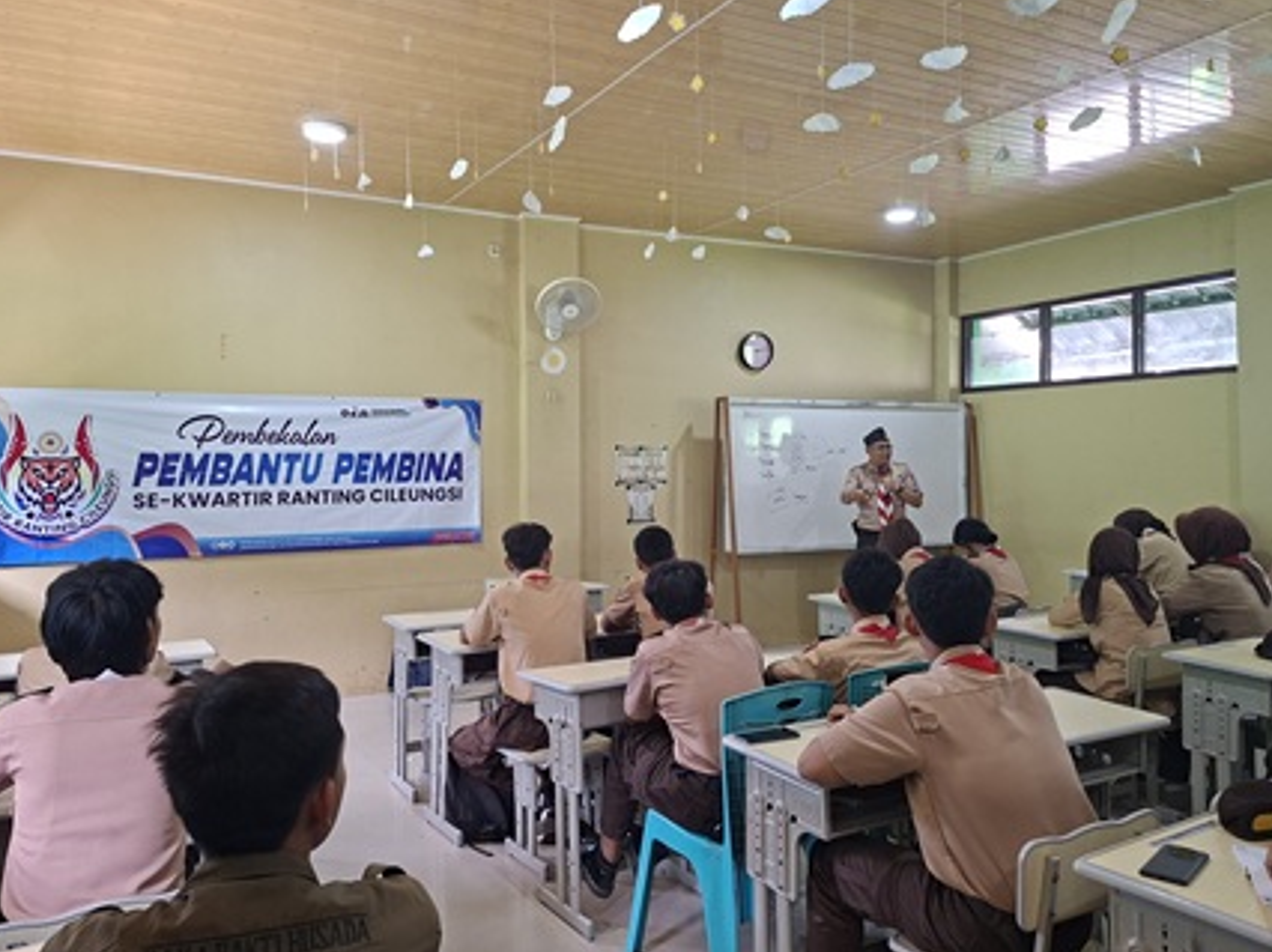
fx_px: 992
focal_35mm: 27
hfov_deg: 65.3
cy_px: 422
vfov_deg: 51.2
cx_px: 657
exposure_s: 1/60
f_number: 1.8
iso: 160
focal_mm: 5.54
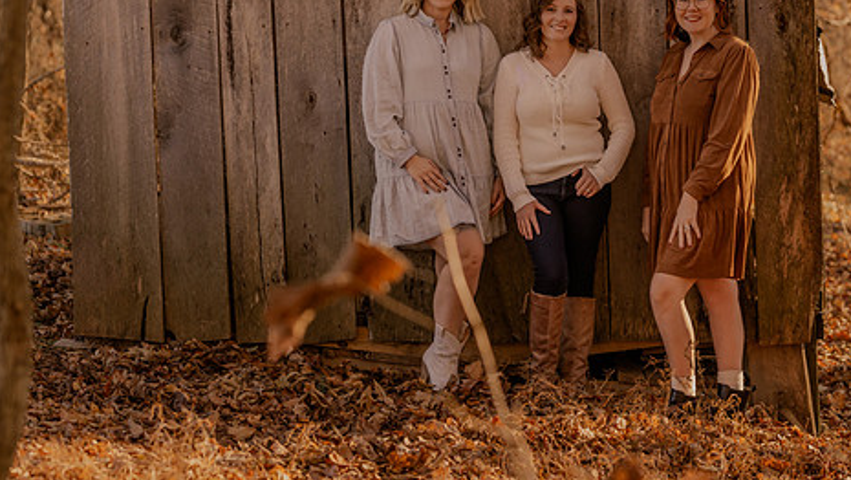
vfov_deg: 10.9
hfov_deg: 19.3
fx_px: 2506
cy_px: 206
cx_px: 498
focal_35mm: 111
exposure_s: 1/250
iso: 200
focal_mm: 85
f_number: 2.8
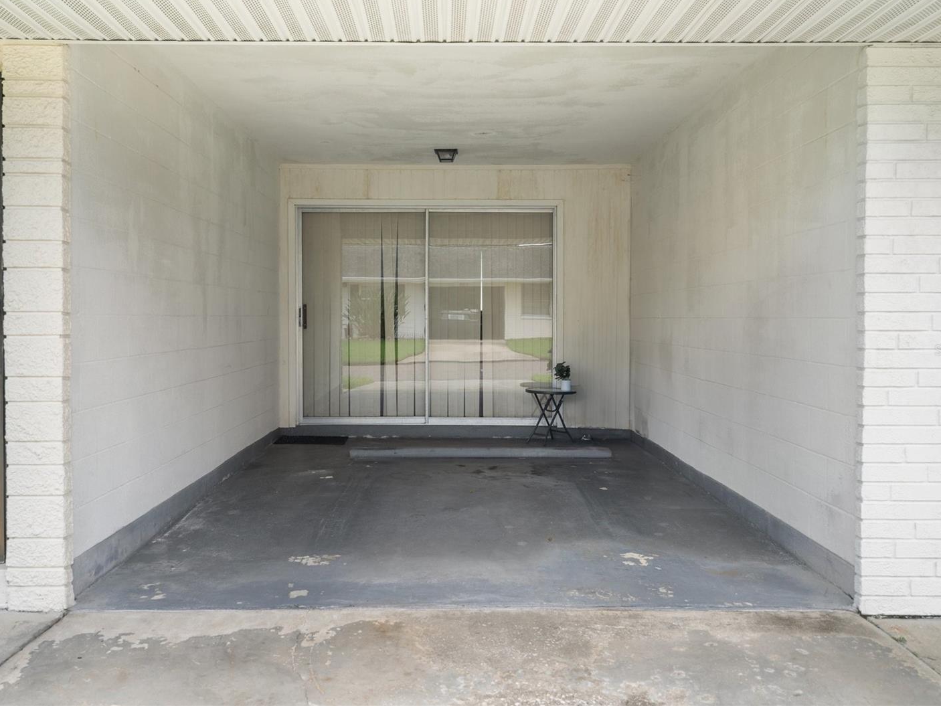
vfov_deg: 40.7
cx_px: 459
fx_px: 952
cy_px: 350
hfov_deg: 52.6
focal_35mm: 35
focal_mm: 32
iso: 320
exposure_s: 1/30
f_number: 8
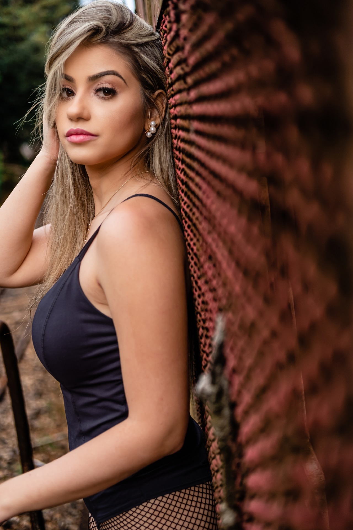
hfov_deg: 25.5
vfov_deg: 37.5
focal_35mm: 53
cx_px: 176
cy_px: 265
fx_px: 779
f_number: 2
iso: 200
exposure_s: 1/250
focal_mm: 35
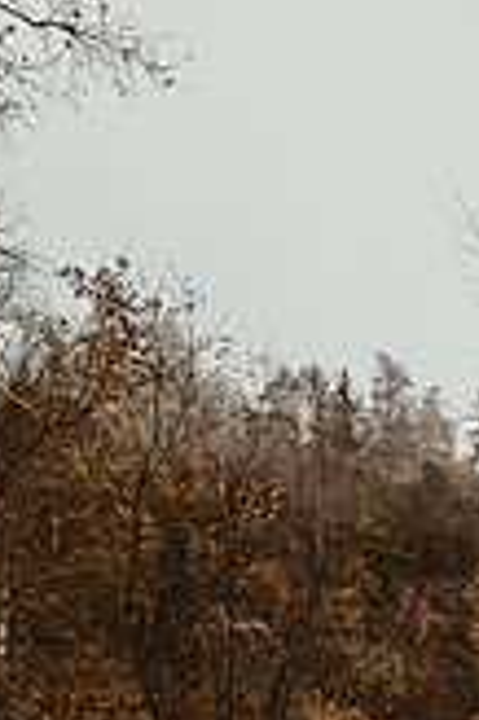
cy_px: 979
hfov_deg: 19.3
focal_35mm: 66
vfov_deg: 25.5
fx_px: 1320
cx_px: 593
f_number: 5.6
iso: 500
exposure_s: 1/250
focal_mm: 24
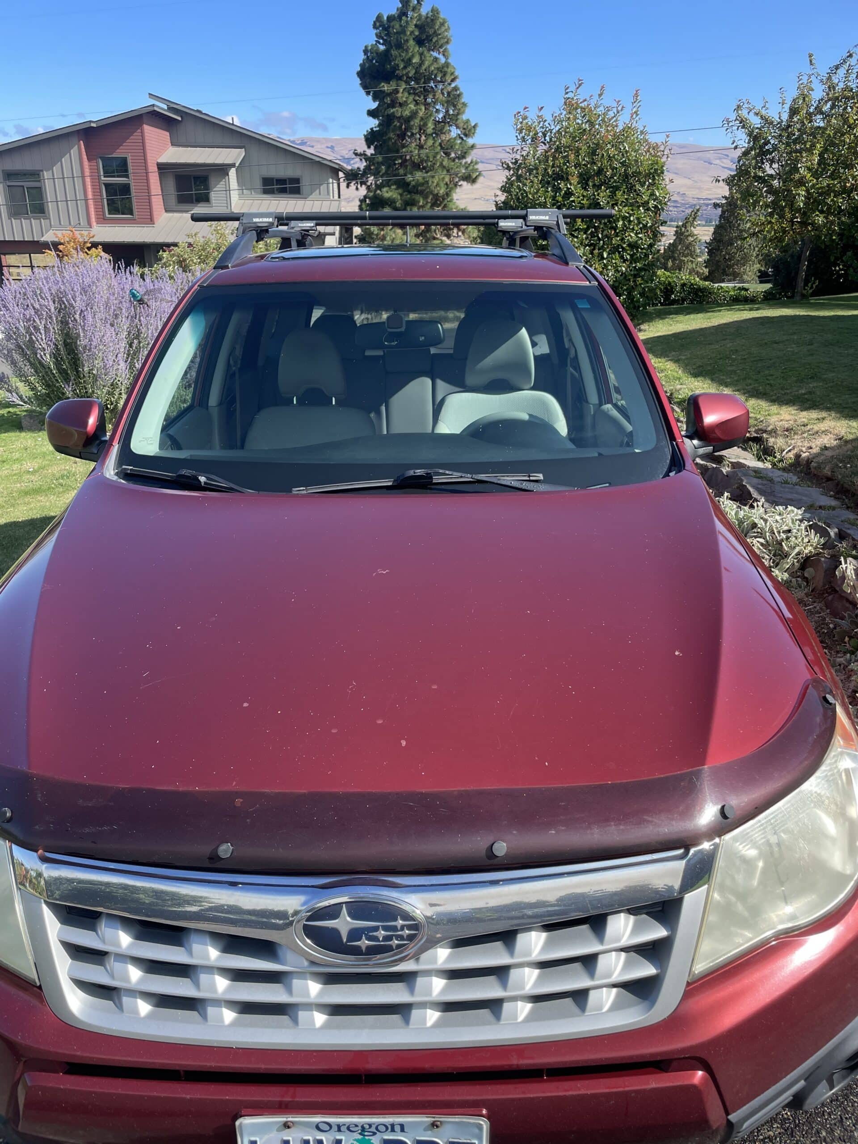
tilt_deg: -21.4
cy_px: 572
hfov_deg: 53.1
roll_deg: -0.5
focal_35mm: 26
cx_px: 429
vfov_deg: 67.3
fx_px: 859
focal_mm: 4.2
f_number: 1.6
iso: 32
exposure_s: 1/1114
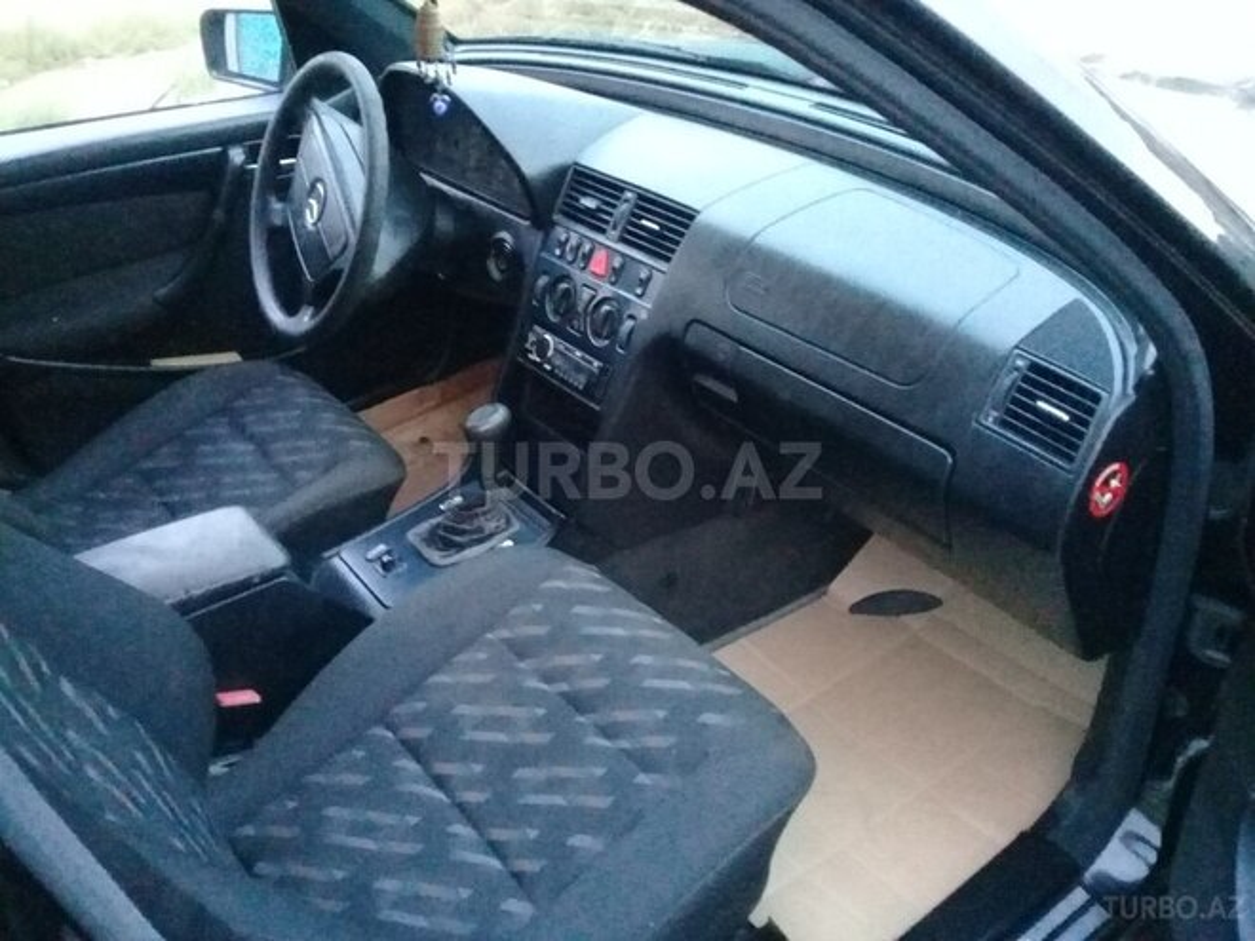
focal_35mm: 31
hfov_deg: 58.4
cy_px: 470
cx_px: 628
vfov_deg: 45.4
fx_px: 1124
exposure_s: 1/17
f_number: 2.2
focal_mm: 3.3
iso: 1250
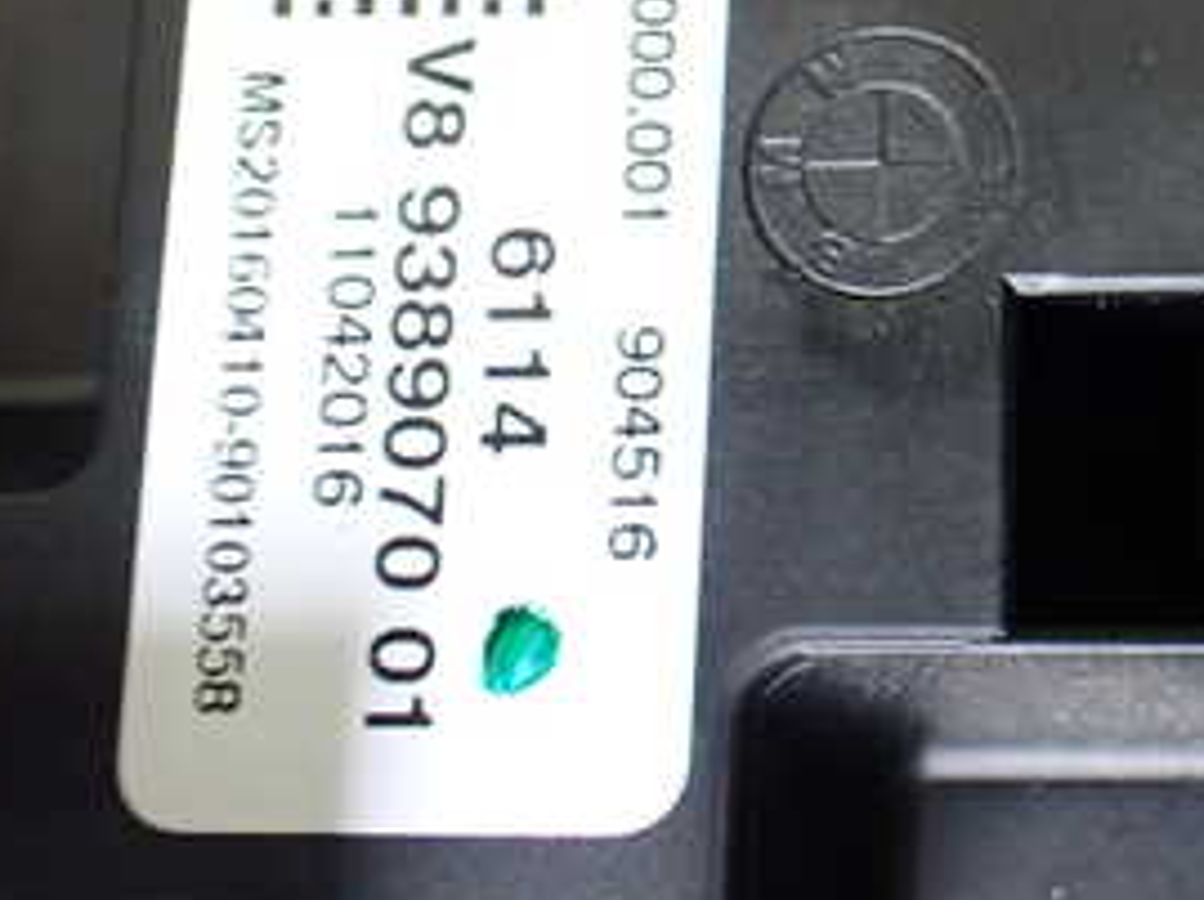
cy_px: 99
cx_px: 1285
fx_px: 2327
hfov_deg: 26.9
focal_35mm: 67
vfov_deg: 21.4
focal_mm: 5.4
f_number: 2.3
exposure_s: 1/125
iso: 640
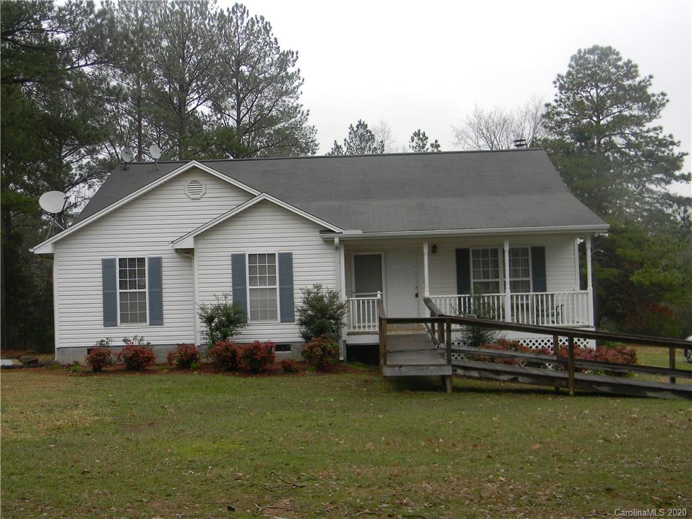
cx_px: 346
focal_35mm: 41
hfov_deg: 45.8
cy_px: 260
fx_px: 820
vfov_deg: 35.1
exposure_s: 1/224
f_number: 3.8
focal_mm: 7.3
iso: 80
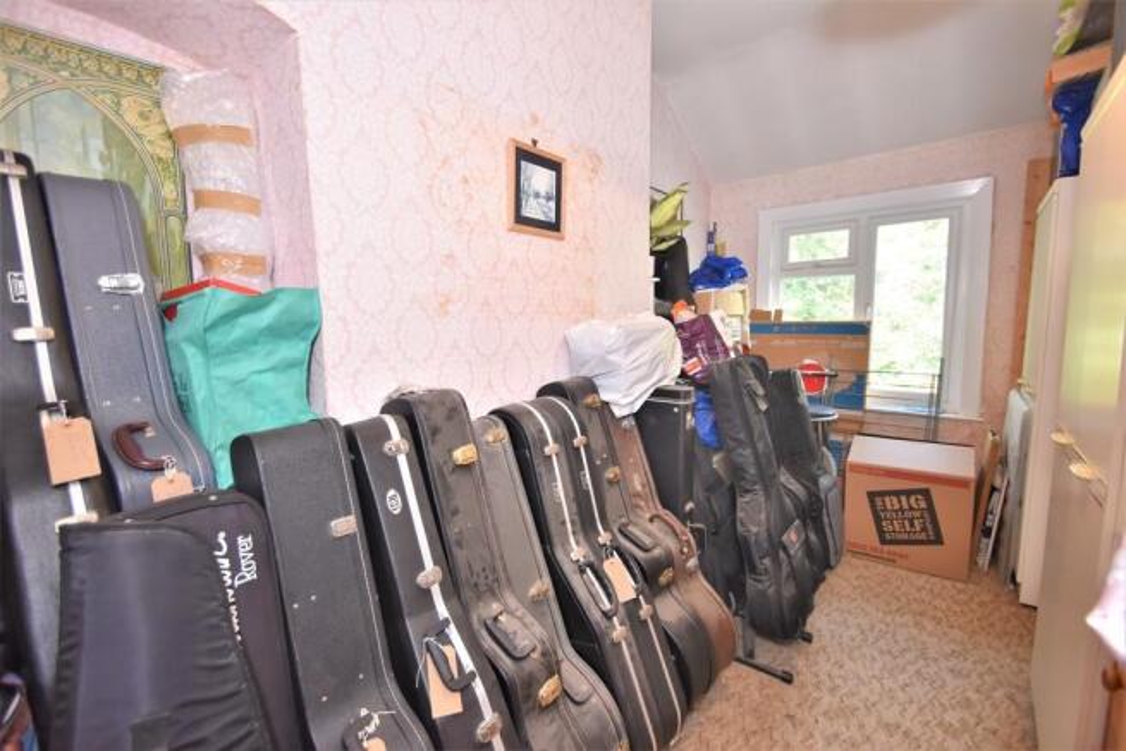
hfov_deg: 100.4
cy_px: 376
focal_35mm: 15
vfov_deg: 77.4
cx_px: 563
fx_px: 469
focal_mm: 10
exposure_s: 1/160
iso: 800
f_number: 4.5
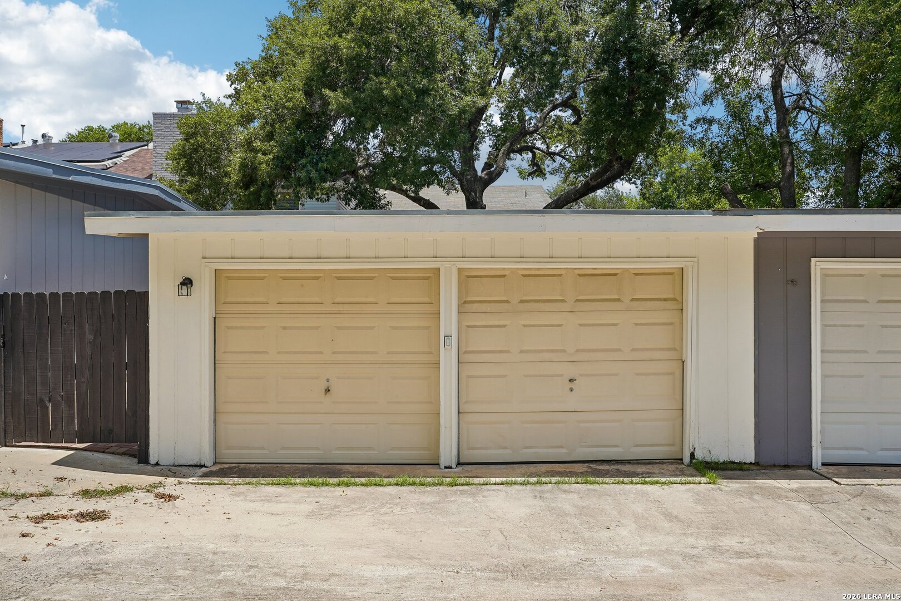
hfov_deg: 62.8
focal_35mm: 30
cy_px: 300
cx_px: 450
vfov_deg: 44.3
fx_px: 738
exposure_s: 1/200
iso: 100
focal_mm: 29.5
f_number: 8
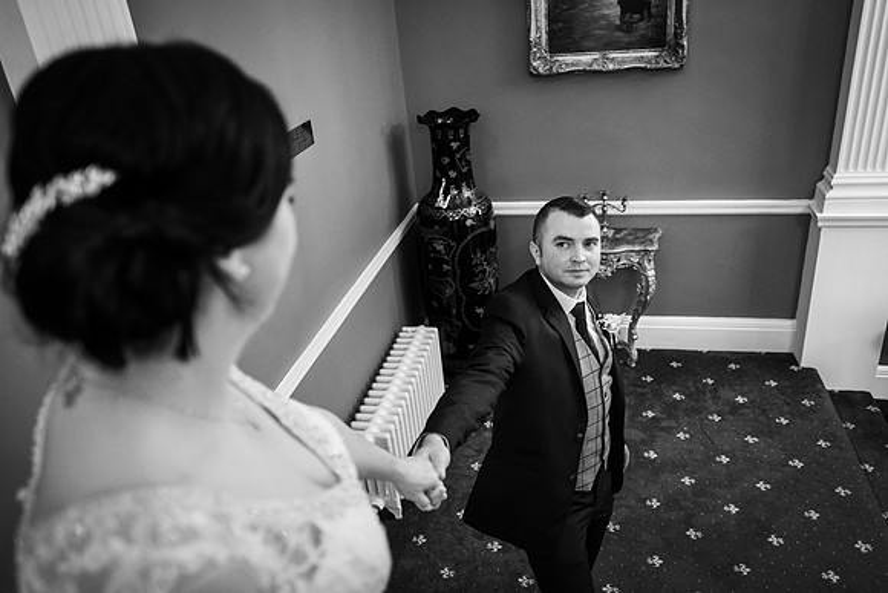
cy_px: 293
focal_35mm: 27
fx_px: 655
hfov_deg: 68.2
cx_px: 471
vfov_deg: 48.7
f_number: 1.4
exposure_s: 1/250
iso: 1250
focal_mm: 16
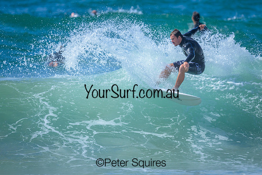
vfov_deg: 1.3
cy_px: 83
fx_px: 8000
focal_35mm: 1099
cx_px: 143
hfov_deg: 1.9
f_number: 6.3
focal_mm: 800
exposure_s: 1/2000
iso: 320
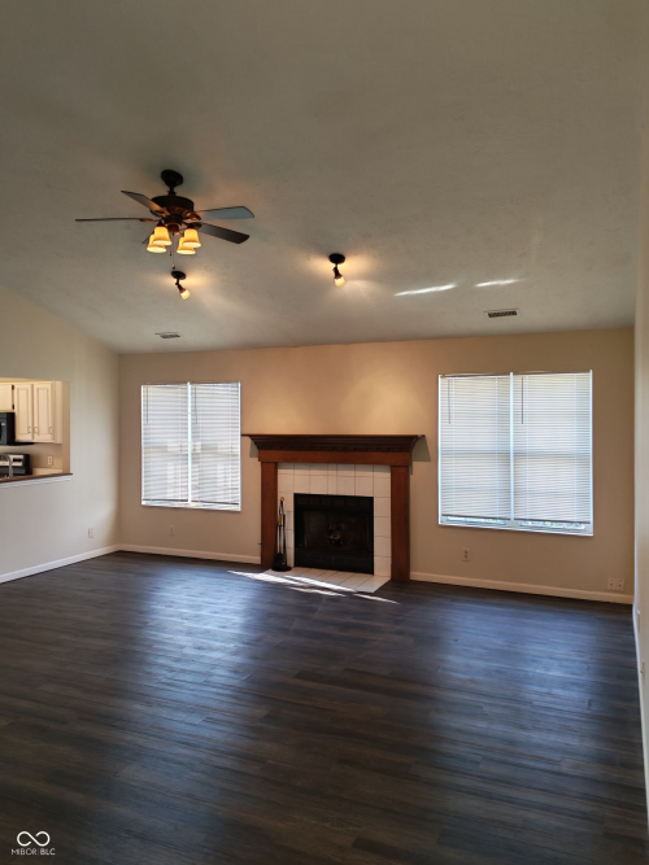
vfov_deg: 65.3
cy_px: 432
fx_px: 675
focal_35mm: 27
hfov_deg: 51.3
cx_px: 324
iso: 250
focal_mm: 6.12
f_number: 1.9
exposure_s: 1/100
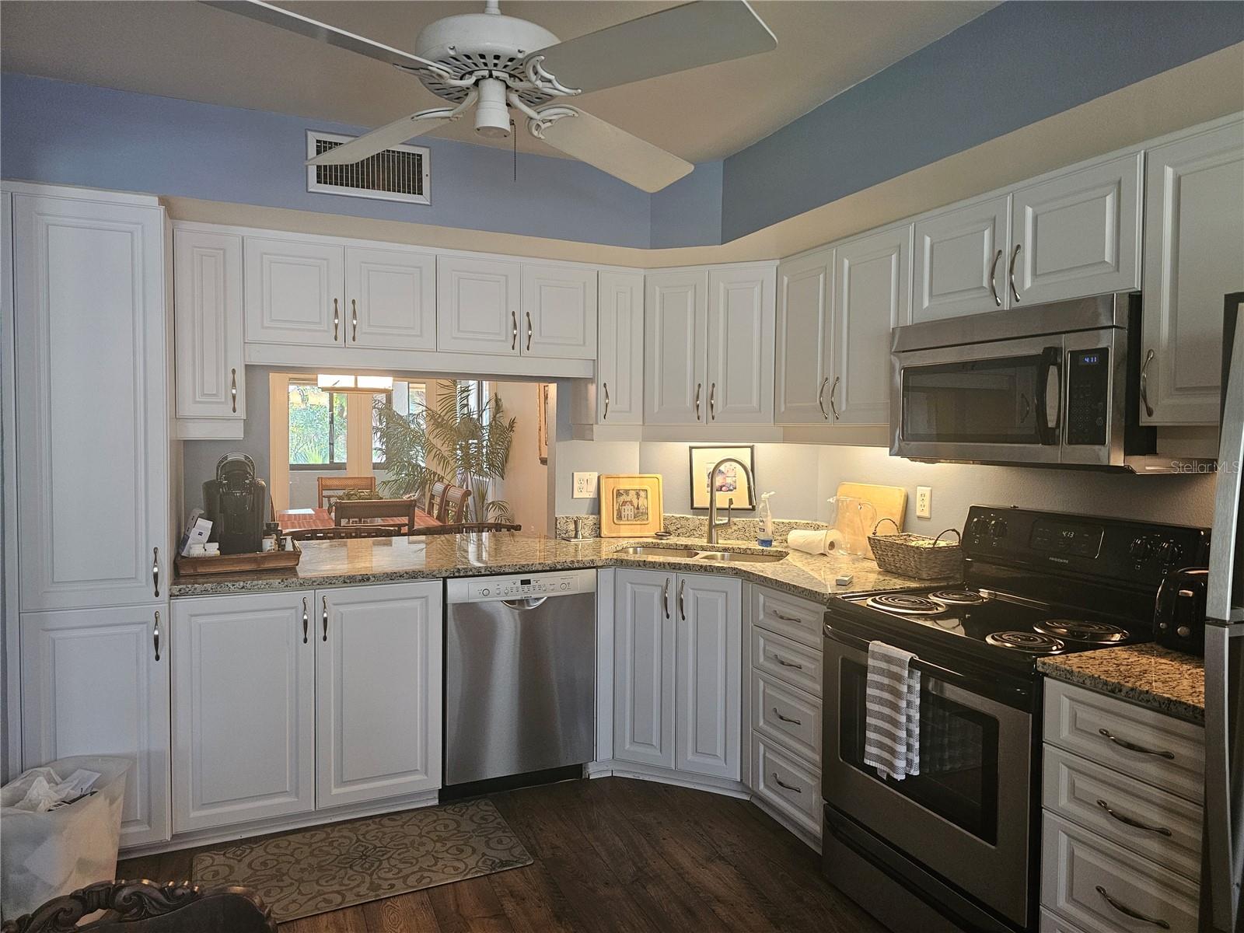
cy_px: 466
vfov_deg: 58.9
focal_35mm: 23
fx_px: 827
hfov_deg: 73.9
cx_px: 622
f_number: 1.7
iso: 500
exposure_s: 1/120
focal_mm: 6.3
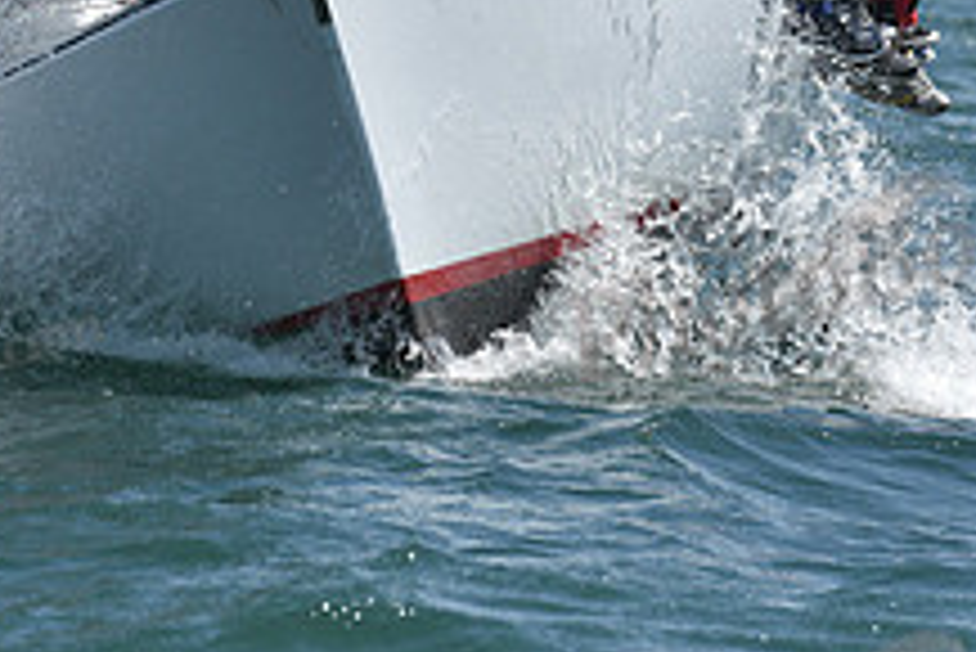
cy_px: 97
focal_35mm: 508
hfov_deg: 4.1
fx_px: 13781
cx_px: 337
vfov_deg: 2.7
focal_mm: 190
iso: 250
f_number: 7.1
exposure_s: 1/1250
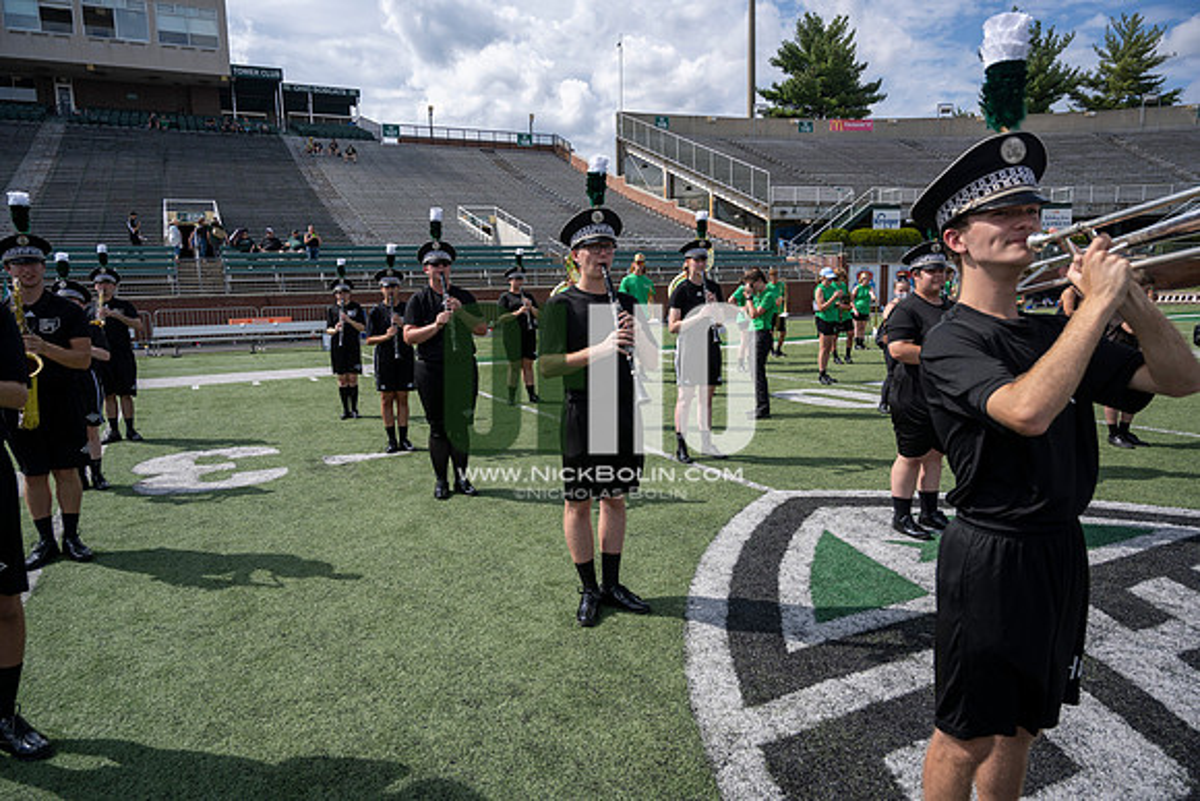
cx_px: 600
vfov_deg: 53.2
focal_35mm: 24
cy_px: 400
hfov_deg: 73.7
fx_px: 800
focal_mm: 24
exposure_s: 1/1600
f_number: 5
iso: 200
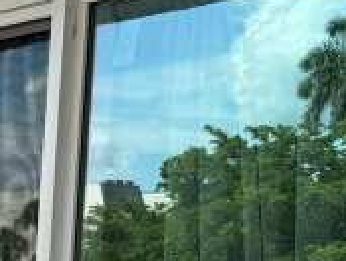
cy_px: 356
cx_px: -162
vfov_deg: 12.8
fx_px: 1122
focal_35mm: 112
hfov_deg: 16.1
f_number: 1.78
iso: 80
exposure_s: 1/1060
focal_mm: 6.76
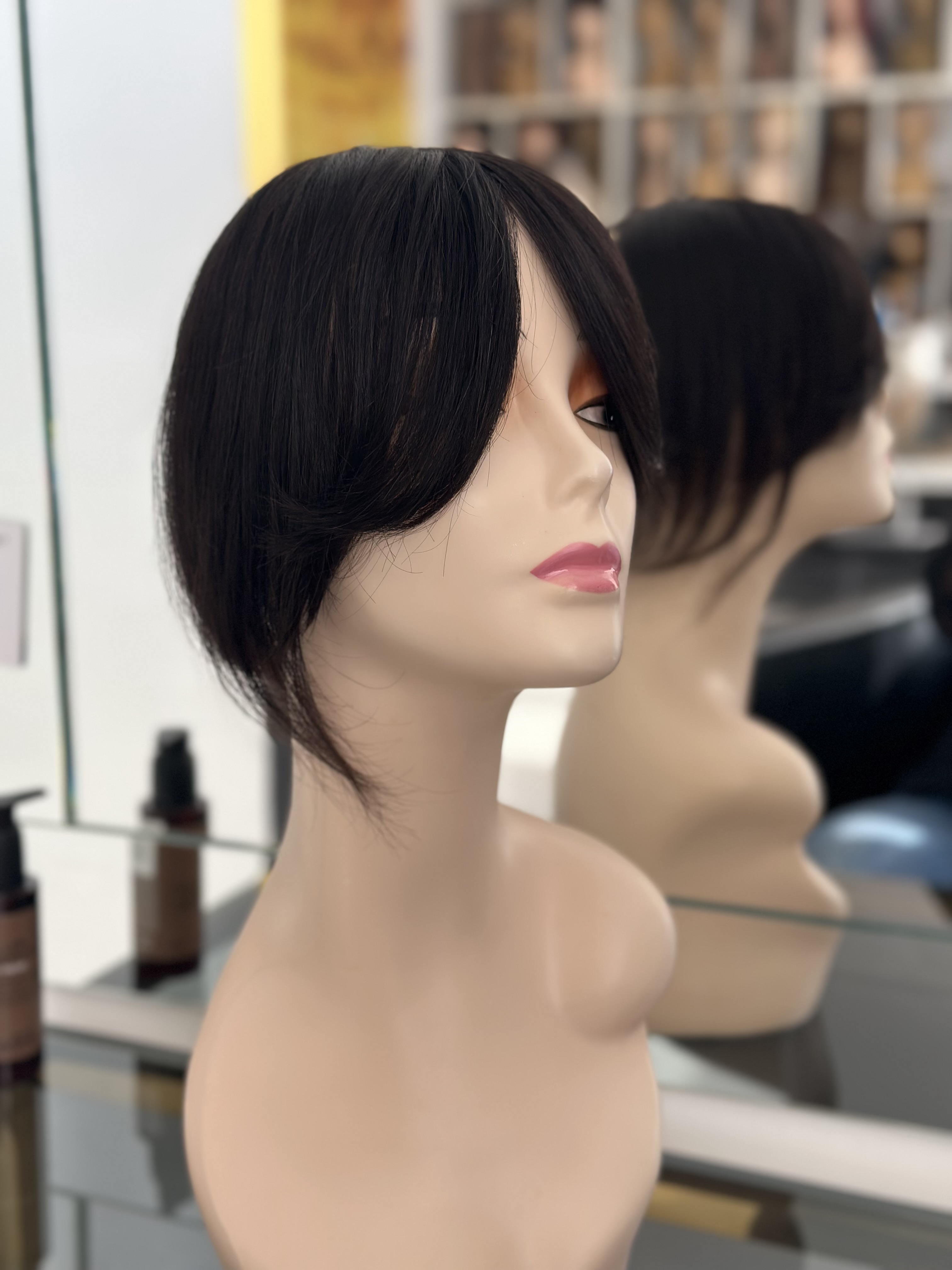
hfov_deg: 30.3
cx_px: 476
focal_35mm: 48
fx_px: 1760
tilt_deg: -10.0
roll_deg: -0.1
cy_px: 635
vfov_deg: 39.7
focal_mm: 6.86
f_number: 1.78
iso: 100
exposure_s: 1/171
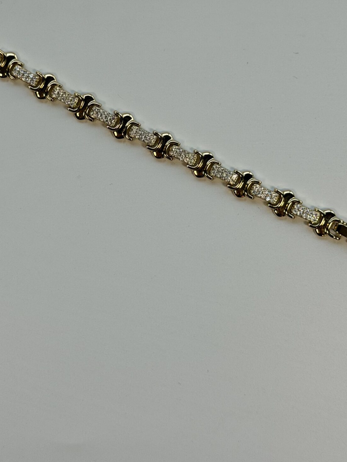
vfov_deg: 23.2
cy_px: 144
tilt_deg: -88.7
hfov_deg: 17.5
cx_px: 126
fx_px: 1123
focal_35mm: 84
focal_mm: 6.76
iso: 64
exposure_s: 1/348
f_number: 1.78
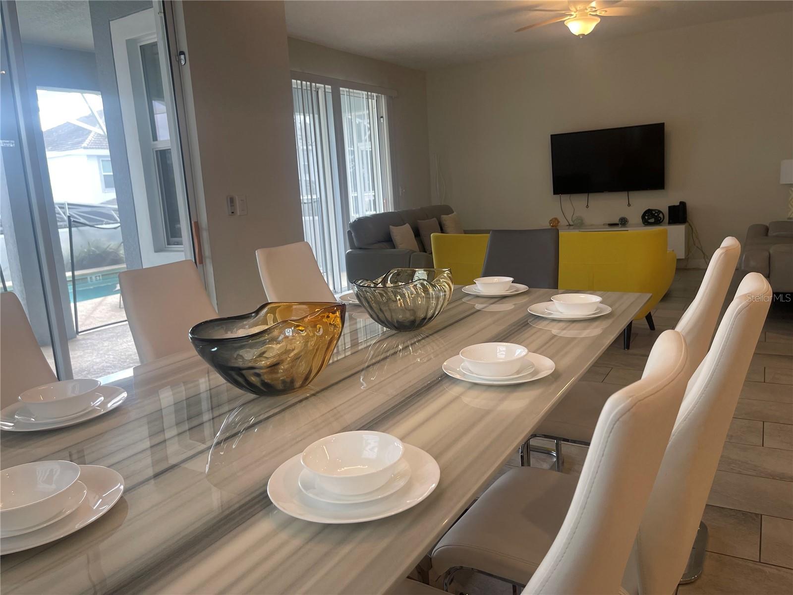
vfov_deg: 54.9
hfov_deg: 69.4
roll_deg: +3.9
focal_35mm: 25
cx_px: 396
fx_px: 573
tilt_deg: -11.0
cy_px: 298
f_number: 1.6
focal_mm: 5.1
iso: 80
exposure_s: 1/120
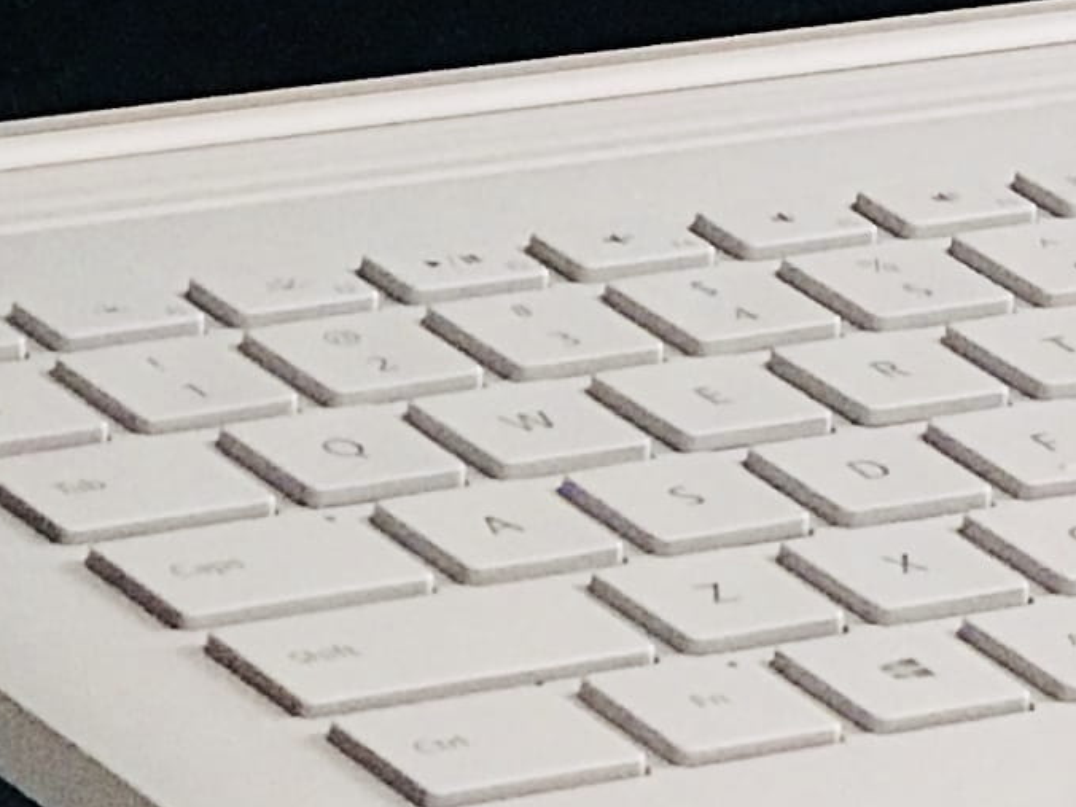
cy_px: -234
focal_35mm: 340
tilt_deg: -2.0
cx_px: 1386
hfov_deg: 5.8
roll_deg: +2.5
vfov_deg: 4.4
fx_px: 10569
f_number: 2.8
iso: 125
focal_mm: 6.6
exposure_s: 1/60
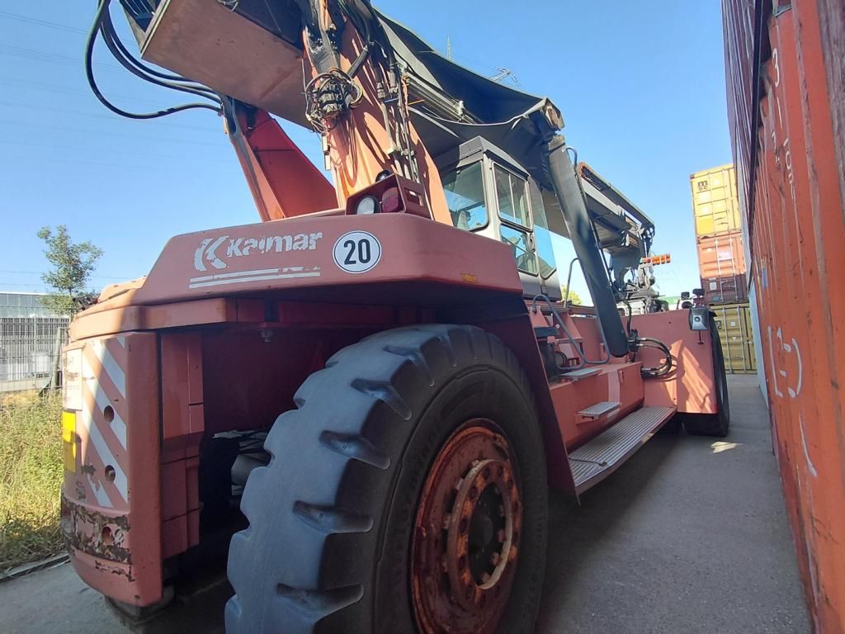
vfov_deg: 78.1
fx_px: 391
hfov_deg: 94.5
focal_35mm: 16
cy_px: 317
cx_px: 422
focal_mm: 1.64
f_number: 2.2
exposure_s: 1/360
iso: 40
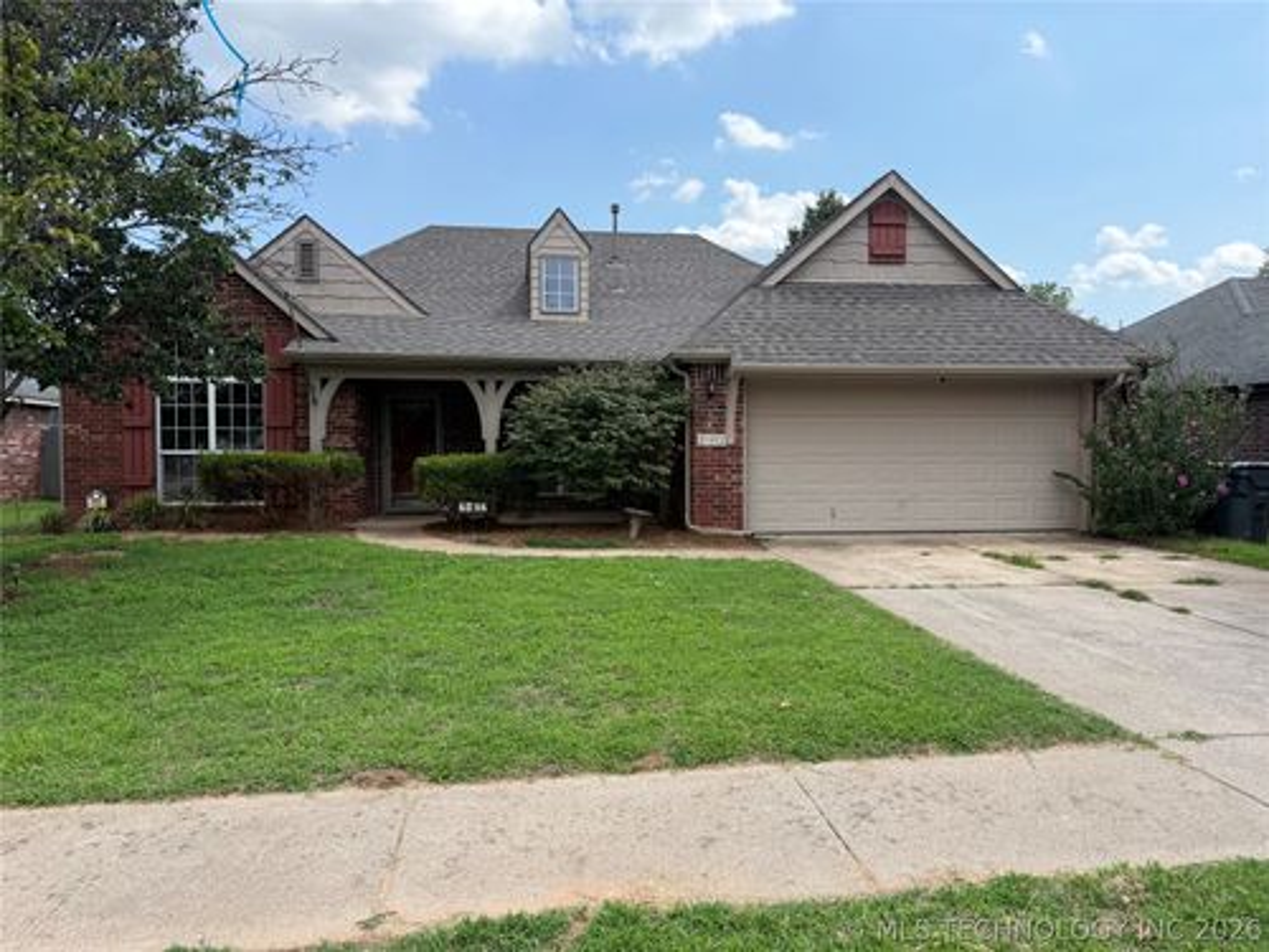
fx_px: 880
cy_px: 476
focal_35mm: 24
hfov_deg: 71.6
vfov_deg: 56.8
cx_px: 634
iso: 80
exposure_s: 1/3425
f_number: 1.78
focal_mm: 6.76
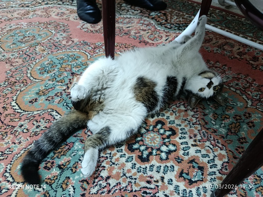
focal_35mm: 24
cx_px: 132
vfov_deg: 56.8
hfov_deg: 71.6
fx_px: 182
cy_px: 98
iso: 2525
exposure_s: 1/25
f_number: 1.7
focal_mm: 5.24
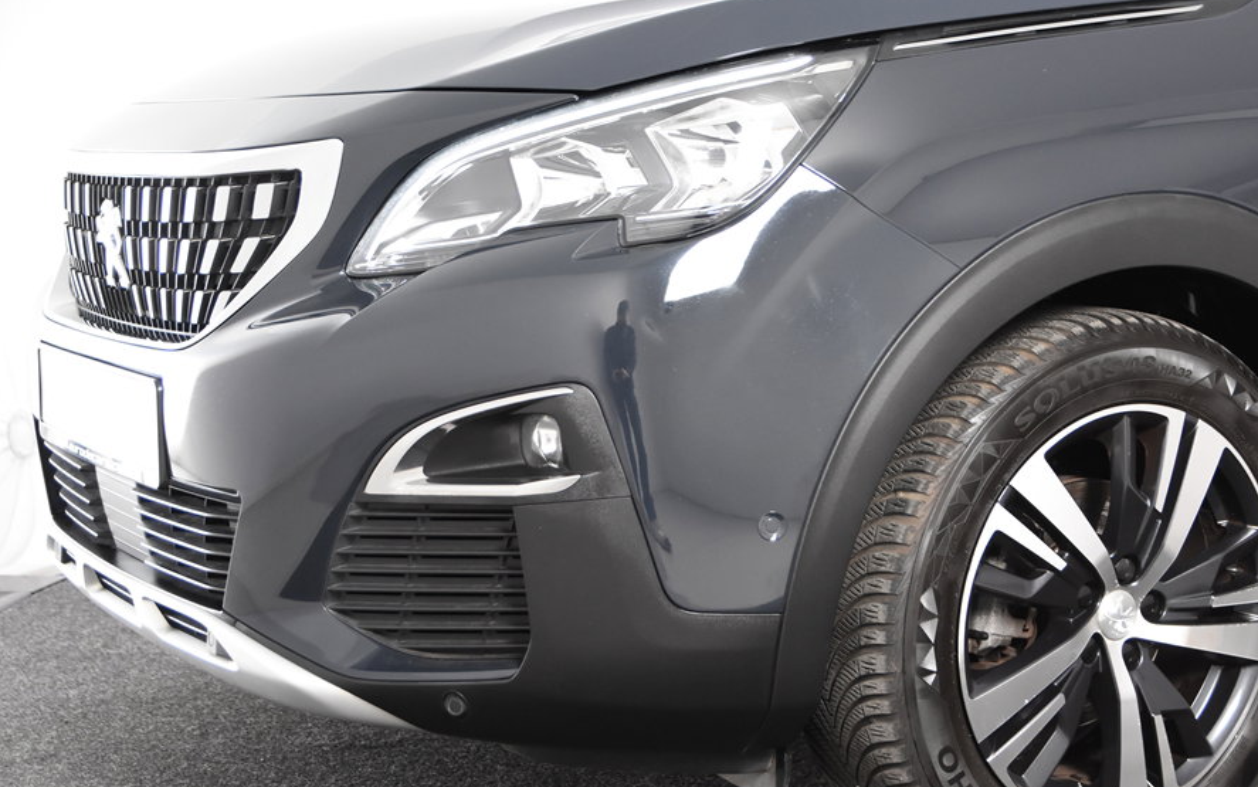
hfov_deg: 34.0
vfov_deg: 21.6
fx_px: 2058
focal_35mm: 60
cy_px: 453
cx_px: 702
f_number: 3.5
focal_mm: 34
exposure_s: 1/50
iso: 1600
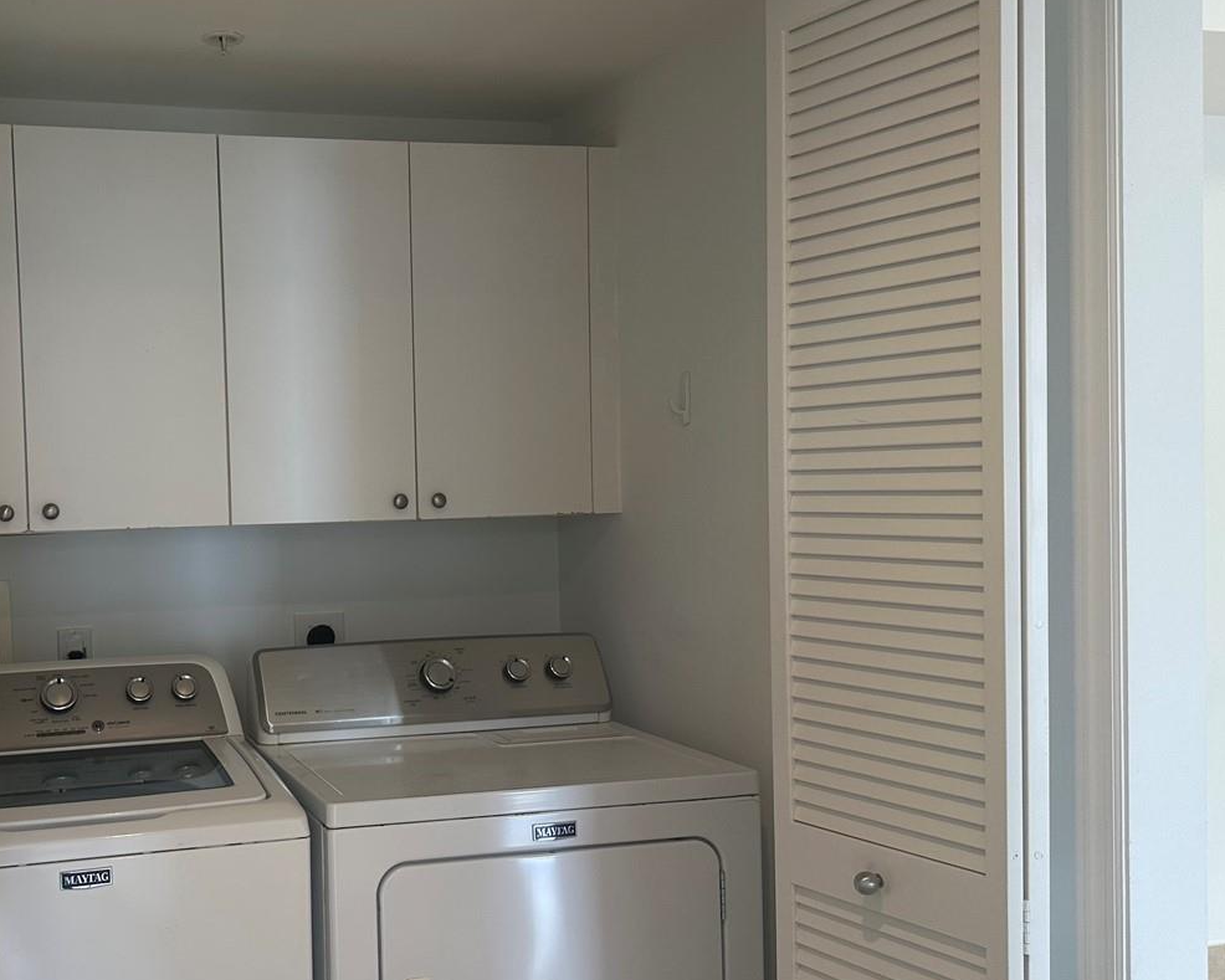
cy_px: 532
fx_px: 1378
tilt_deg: -1.9
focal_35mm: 38
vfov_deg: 39.1
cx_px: 334
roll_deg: +1.5
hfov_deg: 46.5
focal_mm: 6.86
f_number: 1.78
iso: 100
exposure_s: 1/120
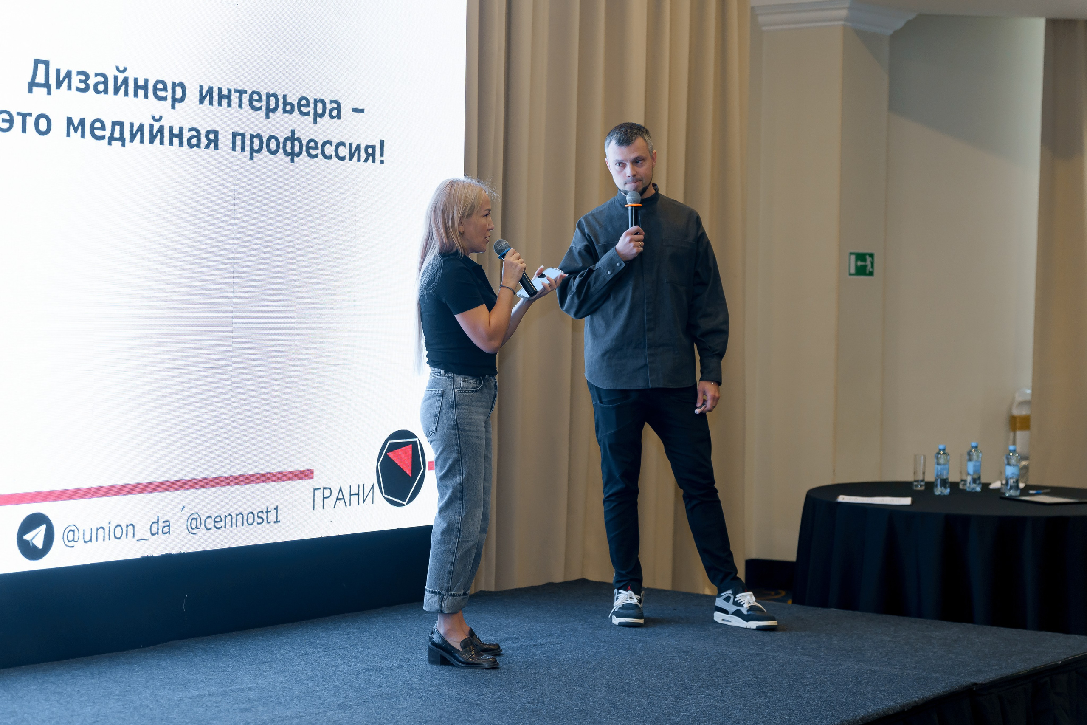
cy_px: 362
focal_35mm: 69
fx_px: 2083
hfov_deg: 29.2
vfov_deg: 19.7
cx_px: 544
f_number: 3.5
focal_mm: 69
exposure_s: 1/125
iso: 1000
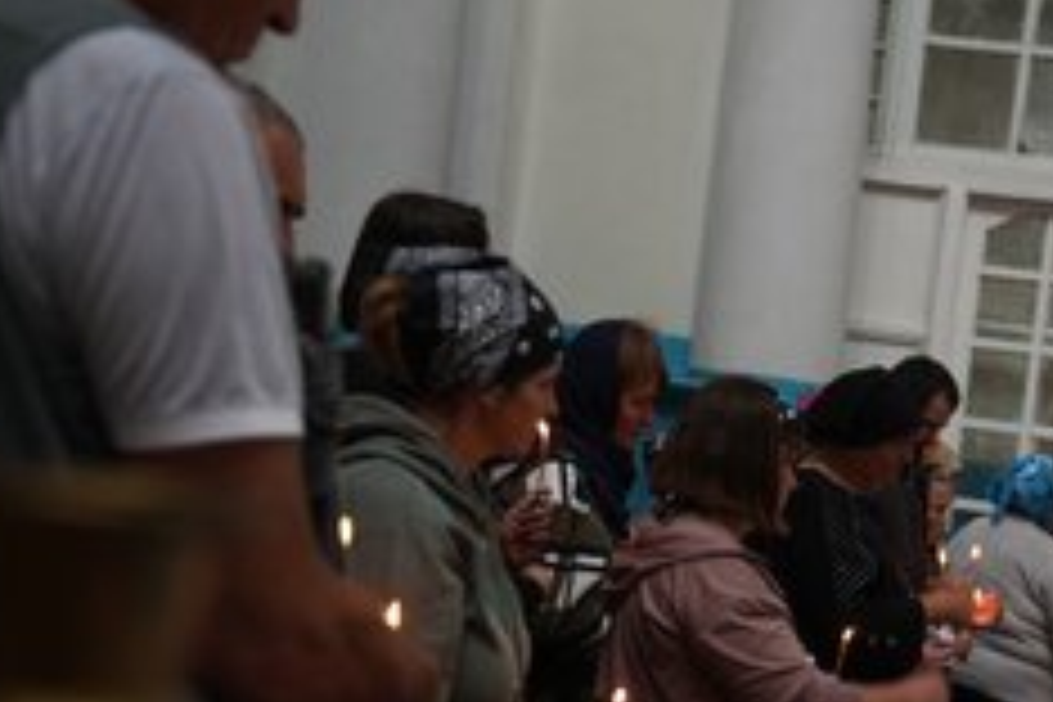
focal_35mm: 65
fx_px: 1901
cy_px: 587
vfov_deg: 20.6
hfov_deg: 30.3
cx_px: 832
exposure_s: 1/50
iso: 500
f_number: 2.8
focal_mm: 38
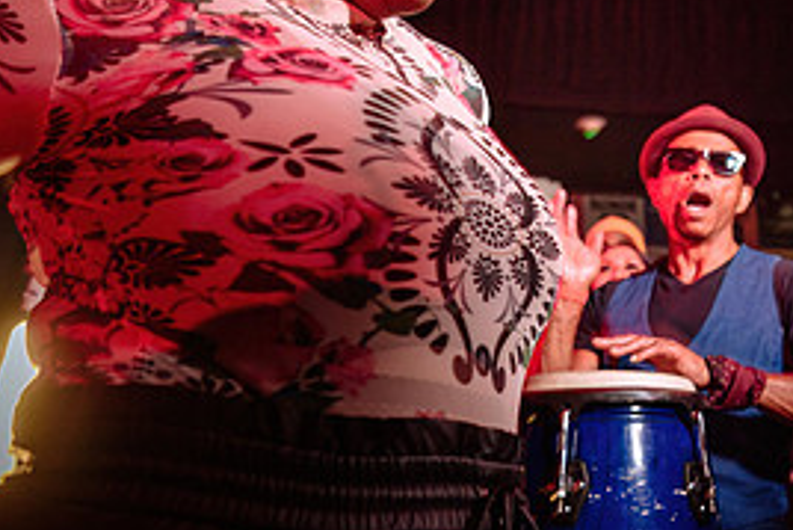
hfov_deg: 36.3
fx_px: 1146
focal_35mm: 52
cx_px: 681
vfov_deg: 26.0
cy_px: 265
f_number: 3.2
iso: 800
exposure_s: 1/40
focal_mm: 24
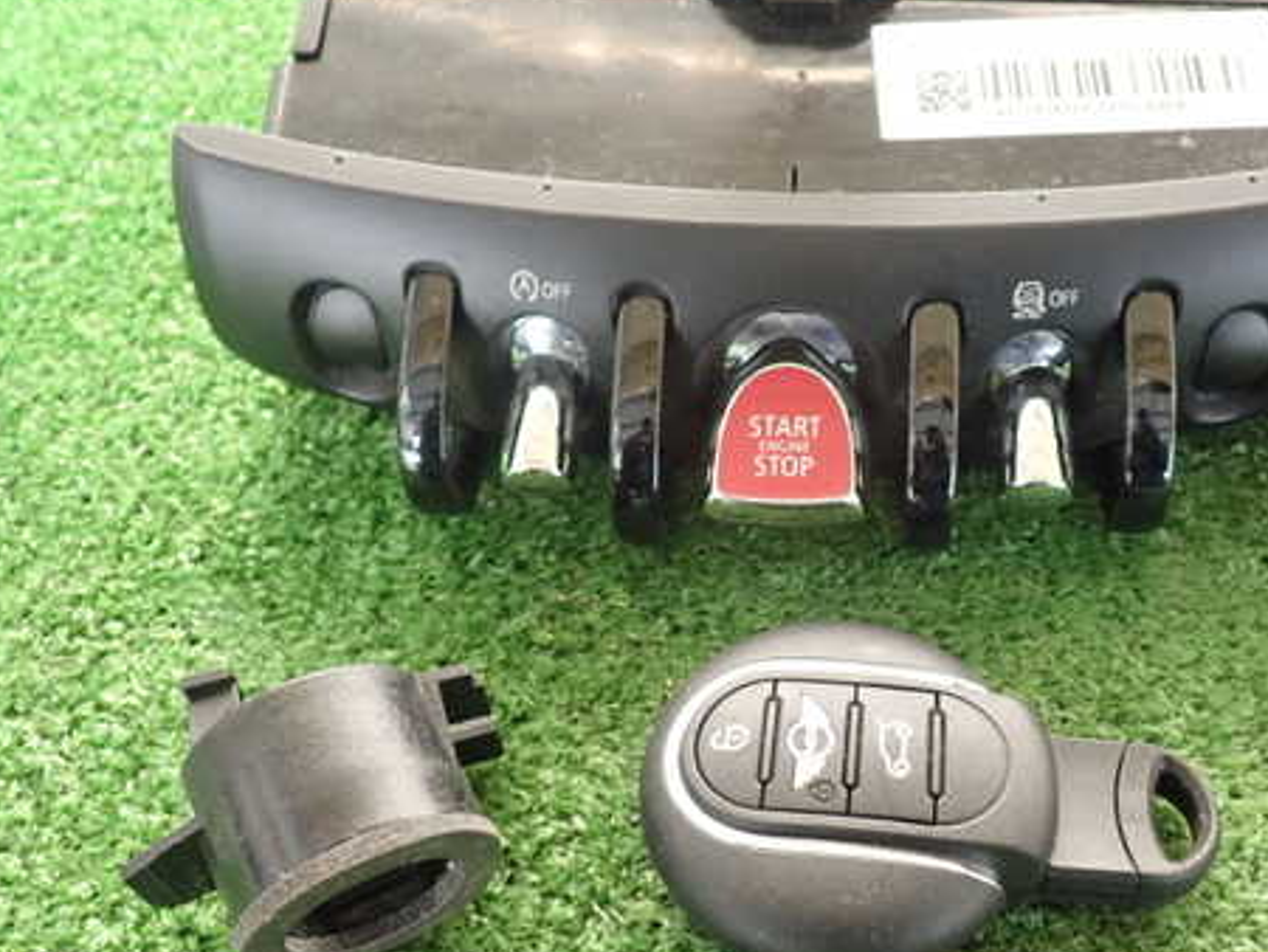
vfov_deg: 36.0
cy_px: 501
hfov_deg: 46.2
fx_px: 1466
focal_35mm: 40
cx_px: 814
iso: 800
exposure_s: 1/80
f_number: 2.3
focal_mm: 5.5
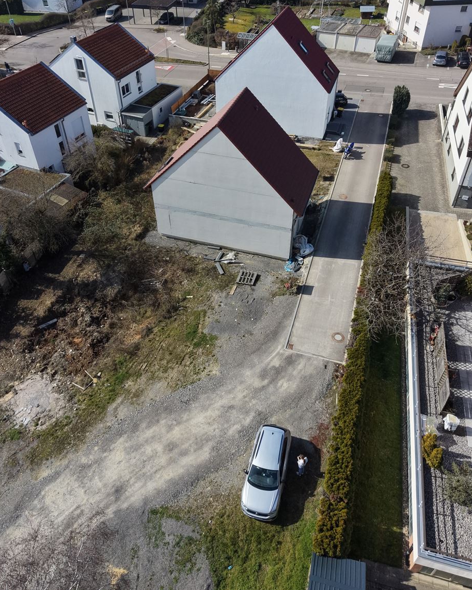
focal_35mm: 28
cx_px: 237
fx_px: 489
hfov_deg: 51.5
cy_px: 247
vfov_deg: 61.8
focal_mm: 8.67
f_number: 1.8
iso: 400
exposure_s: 1/8000
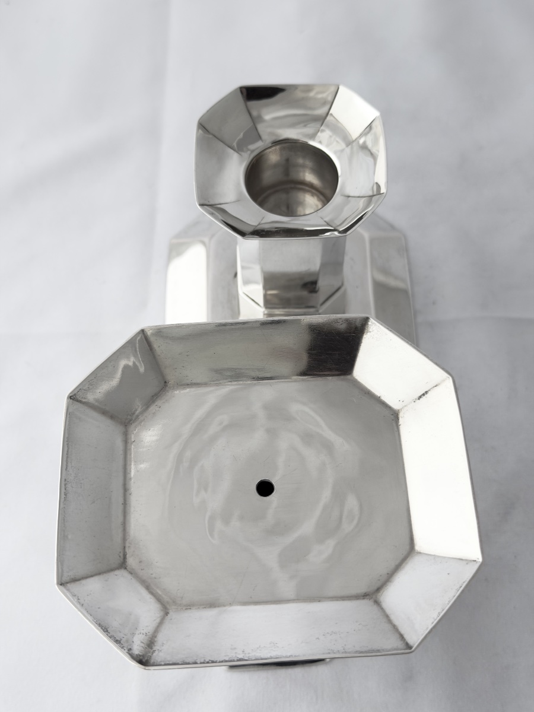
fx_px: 987
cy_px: 356
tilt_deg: -62.0
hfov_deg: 30.3
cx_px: 267
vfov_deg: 39.7
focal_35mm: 48
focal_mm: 6.76
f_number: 1.78
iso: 80
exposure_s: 1/121
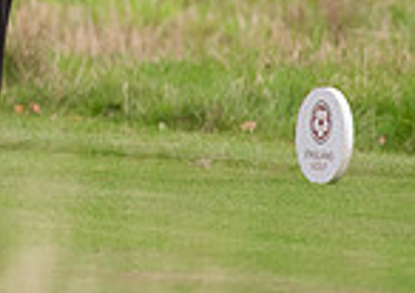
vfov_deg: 1.1
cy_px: -321
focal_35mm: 1334
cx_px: -33
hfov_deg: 1.5
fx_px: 15658
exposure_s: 1/2000
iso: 1250
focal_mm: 300
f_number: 5.6
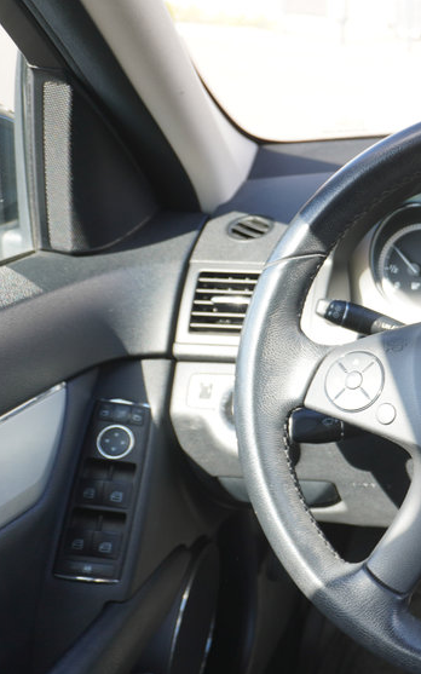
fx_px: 860
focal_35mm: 47
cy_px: 362
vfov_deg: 42.8
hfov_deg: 24.6
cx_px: 520
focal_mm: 19
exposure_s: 1/30
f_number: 4
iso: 100
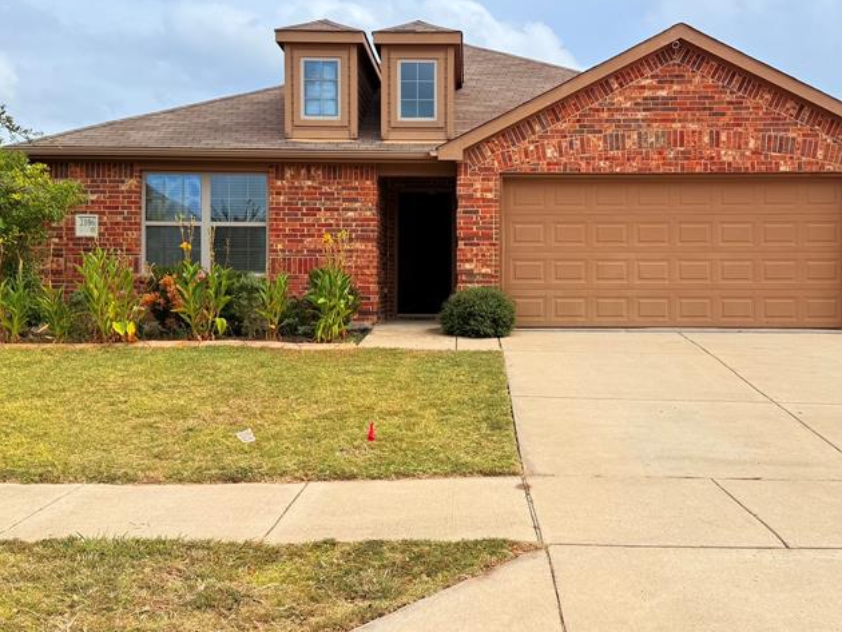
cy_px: 270
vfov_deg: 36.8
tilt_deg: +0.9
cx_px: 469
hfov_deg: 47.8
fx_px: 949
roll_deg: -0.5
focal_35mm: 39
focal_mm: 6.76
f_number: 1.78
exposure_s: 1/3021
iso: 100
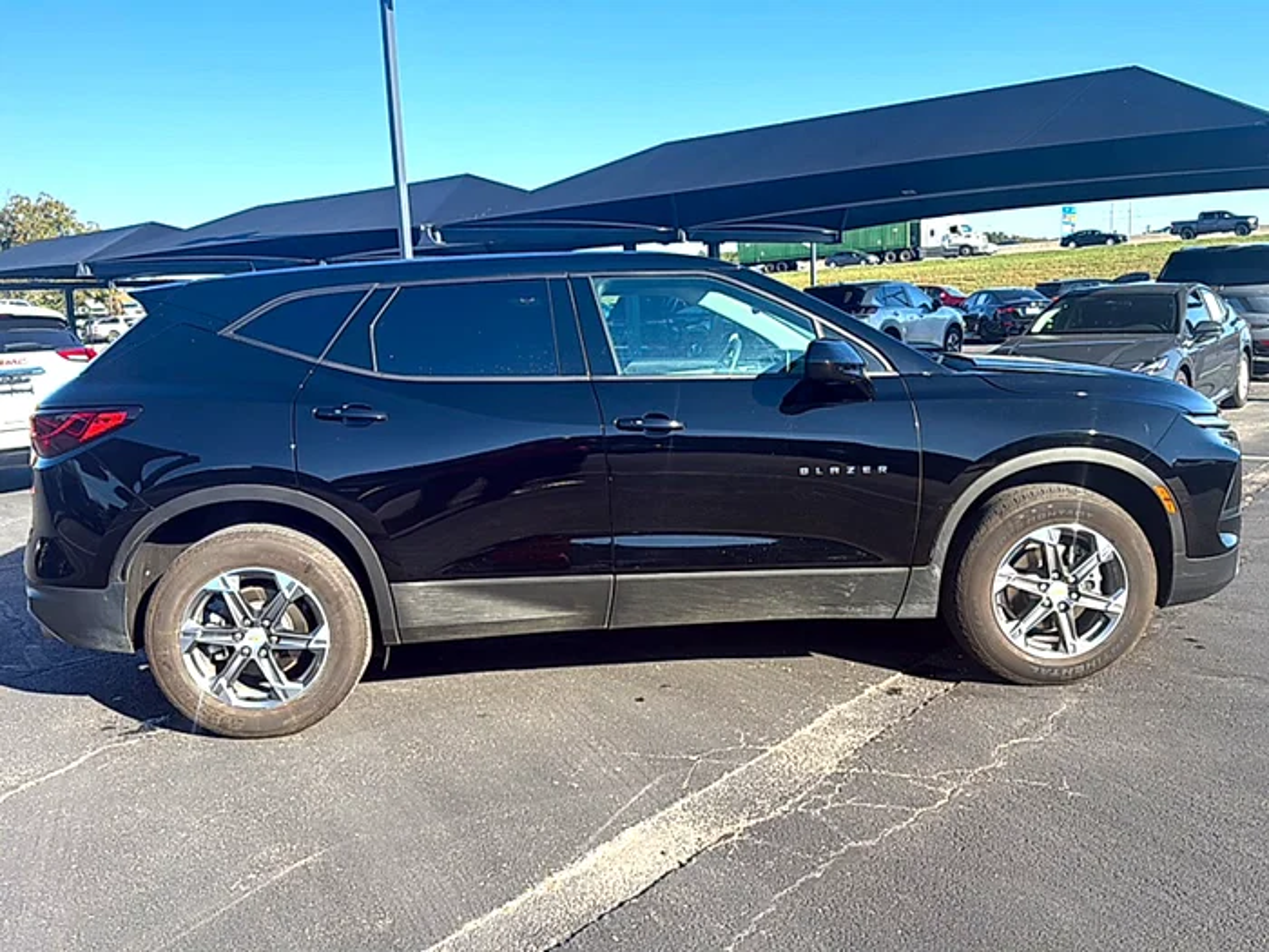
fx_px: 916
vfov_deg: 54.9
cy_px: 476
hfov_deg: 69.4
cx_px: 634
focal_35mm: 25
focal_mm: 6.76
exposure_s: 1/1855
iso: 80
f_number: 1.78
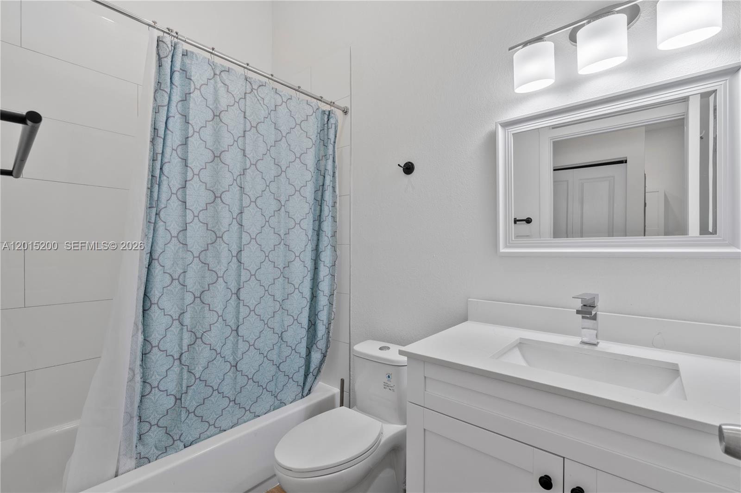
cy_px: 246
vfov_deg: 73.7
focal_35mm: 16
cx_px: 370
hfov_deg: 96.7
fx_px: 329
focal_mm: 16
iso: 100
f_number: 9
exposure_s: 1/4
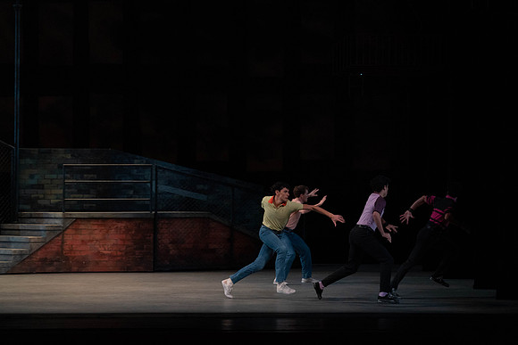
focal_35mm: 122
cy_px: 172
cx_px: 259
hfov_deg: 16.8
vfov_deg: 11.2
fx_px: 1756
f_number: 4.5
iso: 3200
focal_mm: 122
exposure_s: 1/400
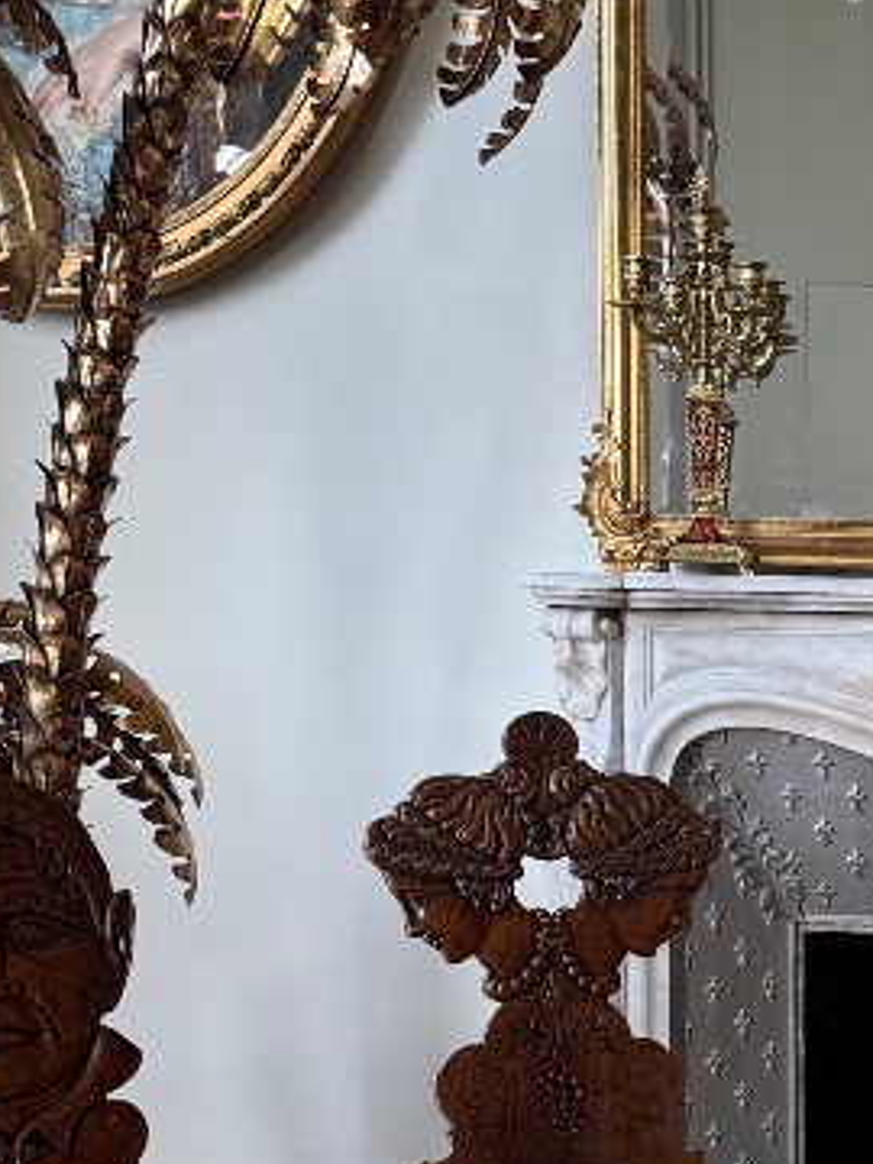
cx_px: 1051
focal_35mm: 80
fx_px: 2690
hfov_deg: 17.6
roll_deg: -0.9
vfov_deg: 24.0
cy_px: 951
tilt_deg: -8.4
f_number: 1.78
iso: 200
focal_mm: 6.76
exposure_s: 1/96
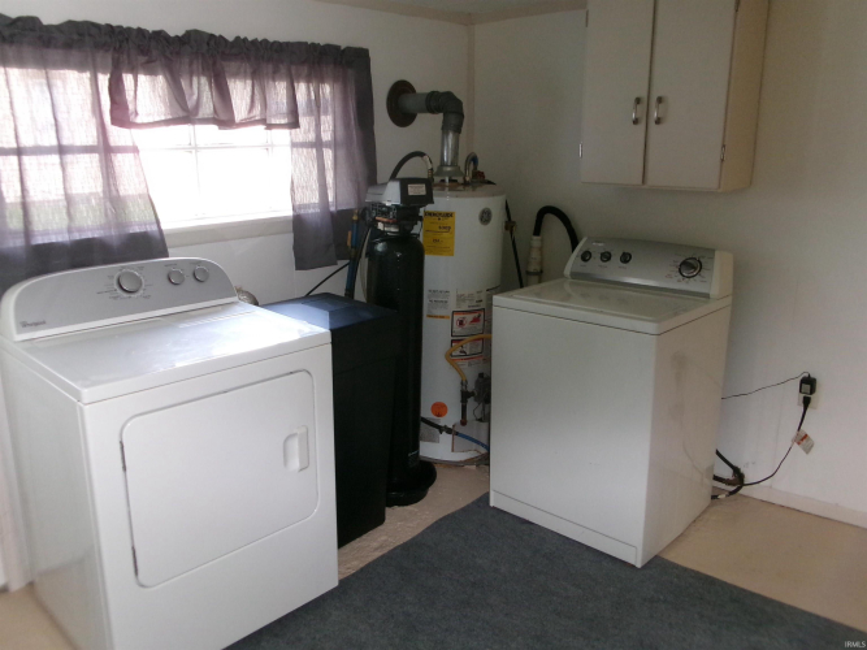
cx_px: 434
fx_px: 701
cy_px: 325
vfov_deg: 49.7
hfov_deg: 63.5
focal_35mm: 28
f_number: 3.9
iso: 403
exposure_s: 1/34
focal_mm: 5.1
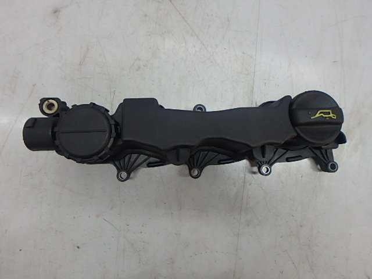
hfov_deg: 79.0
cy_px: 140
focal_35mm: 21
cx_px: 186
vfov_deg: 63.4
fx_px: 226
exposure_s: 1/40
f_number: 3.5
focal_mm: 3.7
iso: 200
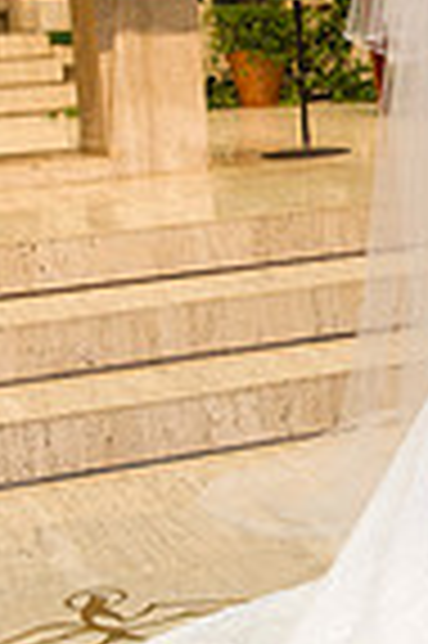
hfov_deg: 13.0
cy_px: 162
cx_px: 592
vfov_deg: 20.1
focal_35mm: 101
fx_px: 1805
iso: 1600
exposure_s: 1/60
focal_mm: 32
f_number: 5
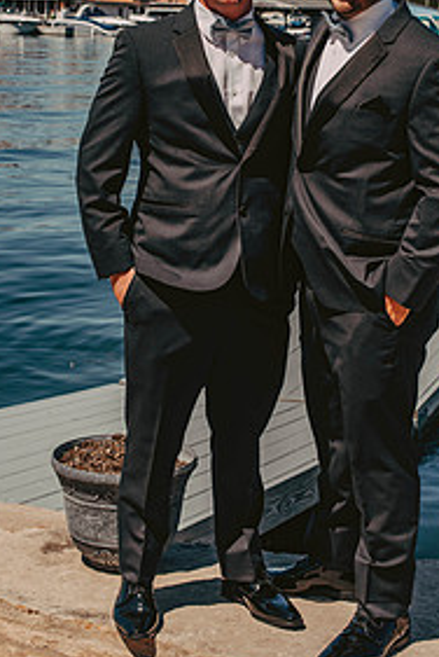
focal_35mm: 80
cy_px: 143
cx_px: 227
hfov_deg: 17.1
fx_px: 1460
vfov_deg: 25.0
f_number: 6.3
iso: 125
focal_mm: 50
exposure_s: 1/500
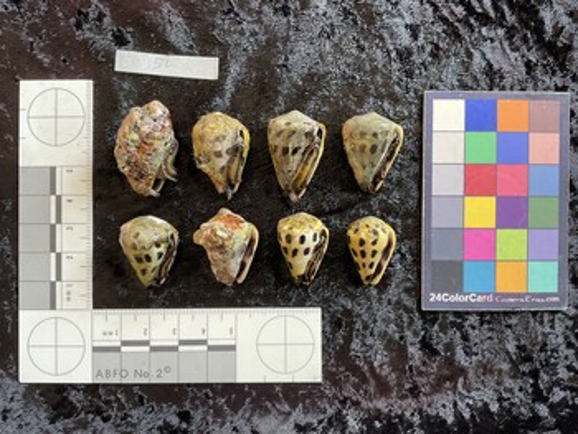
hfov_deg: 61.6
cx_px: 289
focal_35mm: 29
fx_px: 485
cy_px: 217
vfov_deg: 48.3
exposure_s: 1/60
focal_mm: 3
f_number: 1.8
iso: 50
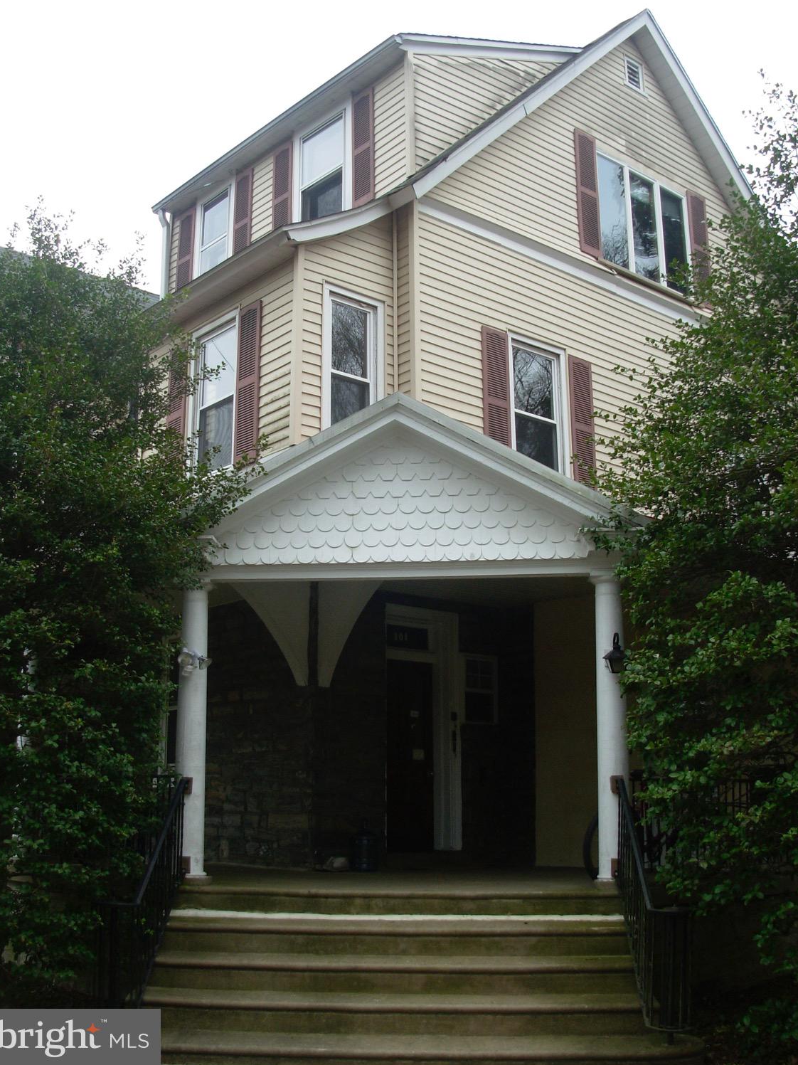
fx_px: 1199
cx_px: 393
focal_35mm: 39
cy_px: 521
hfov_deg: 36.8
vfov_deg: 47.9
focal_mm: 6.3
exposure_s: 1/121
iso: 50
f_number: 2.9
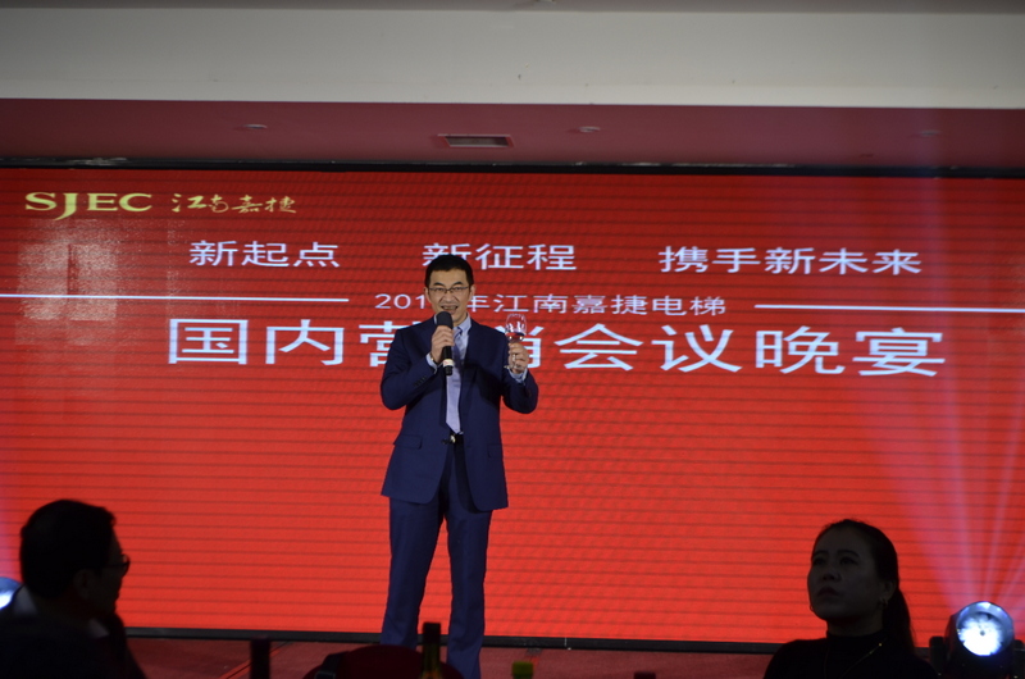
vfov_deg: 20.5
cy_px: 340
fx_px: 1875
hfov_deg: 30.6
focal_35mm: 66
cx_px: 512
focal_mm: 44
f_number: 5.6
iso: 320
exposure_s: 1/125
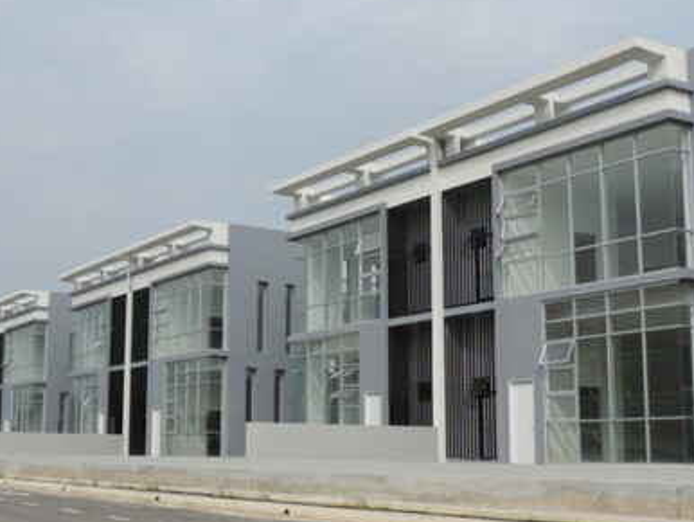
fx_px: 1063
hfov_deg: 36.0
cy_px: 304
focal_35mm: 53
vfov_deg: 27.5
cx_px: 273
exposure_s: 1/1000
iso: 80
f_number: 3.3
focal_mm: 7.1
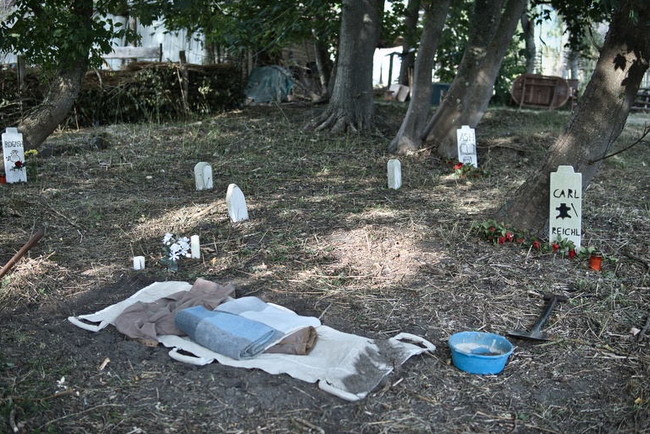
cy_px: 217
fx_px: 831
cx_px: 322
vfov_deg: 29.3
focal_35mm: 46
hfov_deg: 42.7
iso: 125
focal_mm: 30
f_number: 1.8
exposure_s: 1/800
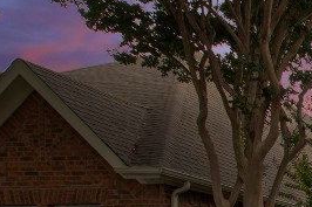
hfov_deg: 19.3
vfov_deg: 18.8
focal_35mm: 65
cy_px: 296
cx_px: 615
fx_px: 563
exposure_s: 1/200
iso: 100
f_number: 7.1
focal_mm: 10
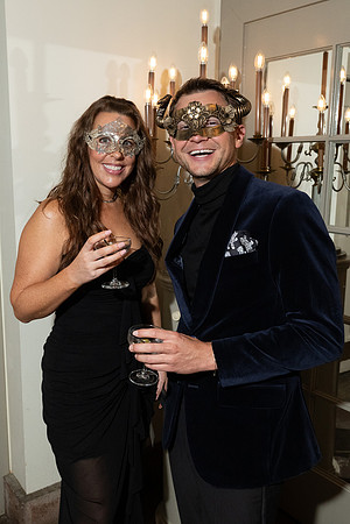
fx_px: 525
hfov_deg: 36.8
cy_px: 262
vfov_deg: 53.1
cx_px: 150
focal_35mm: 36
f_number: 5.6
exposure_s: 1/200
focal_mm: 24
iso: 2500
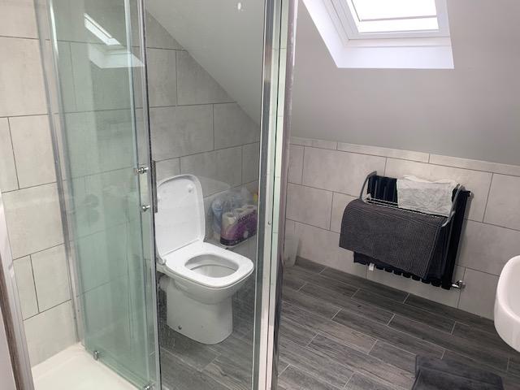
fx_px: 391
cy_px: 195
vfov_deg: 53.1
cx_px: 260
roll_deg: -1.3
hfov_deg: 67.3
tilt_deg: -18.8
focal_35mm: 26
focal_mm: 4.25
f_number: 1.8
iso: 64
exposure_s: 1/50
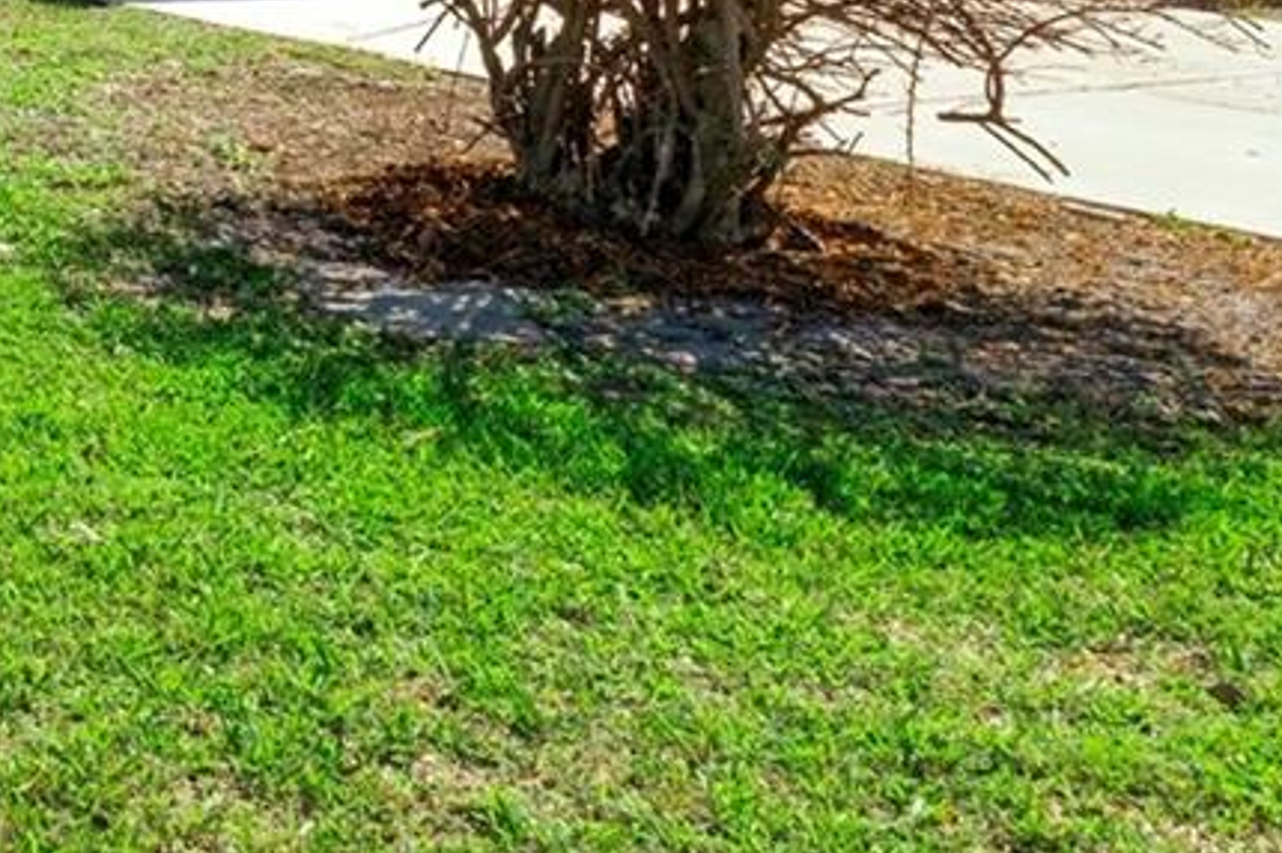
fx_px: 2384
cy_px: -298
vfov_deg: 18.6
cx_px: -942
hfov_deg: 21.4
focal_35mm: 67
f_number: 8
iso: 800
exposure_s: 1/500
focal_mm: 12
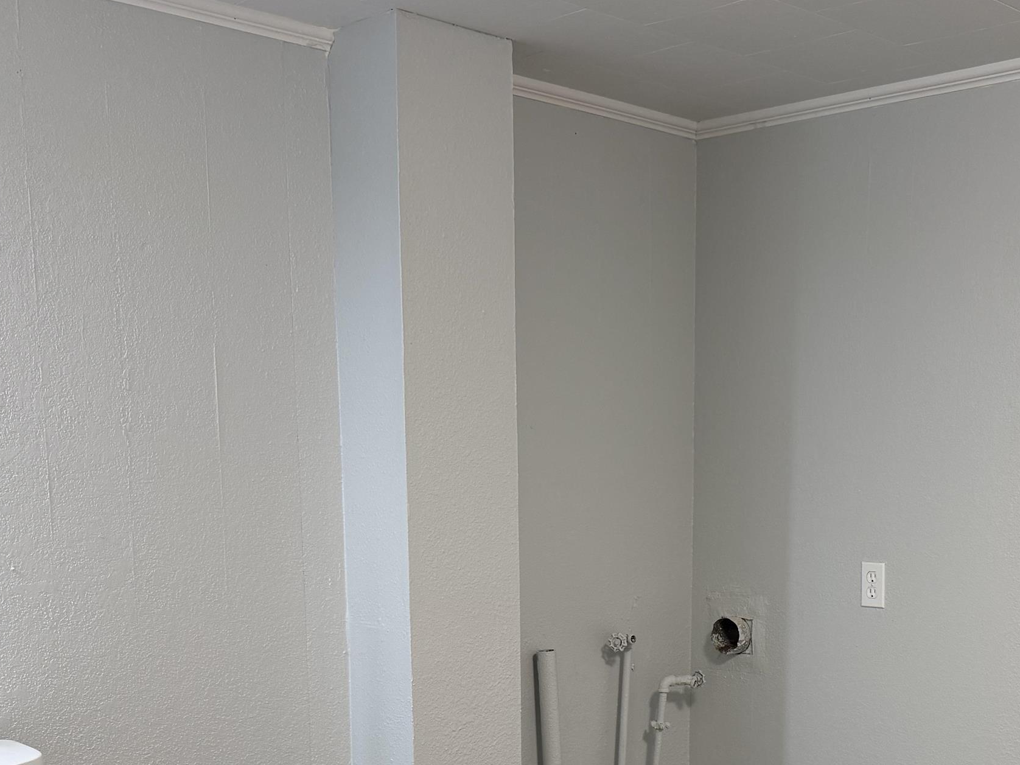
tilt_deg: -9.1
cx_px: 702
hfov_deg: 42.2
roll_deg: -0.4
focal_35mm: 44
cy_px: 629
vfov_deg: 31.9
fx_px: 1297
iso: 200
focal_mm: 6.76
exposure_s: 1/60
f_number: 1.78
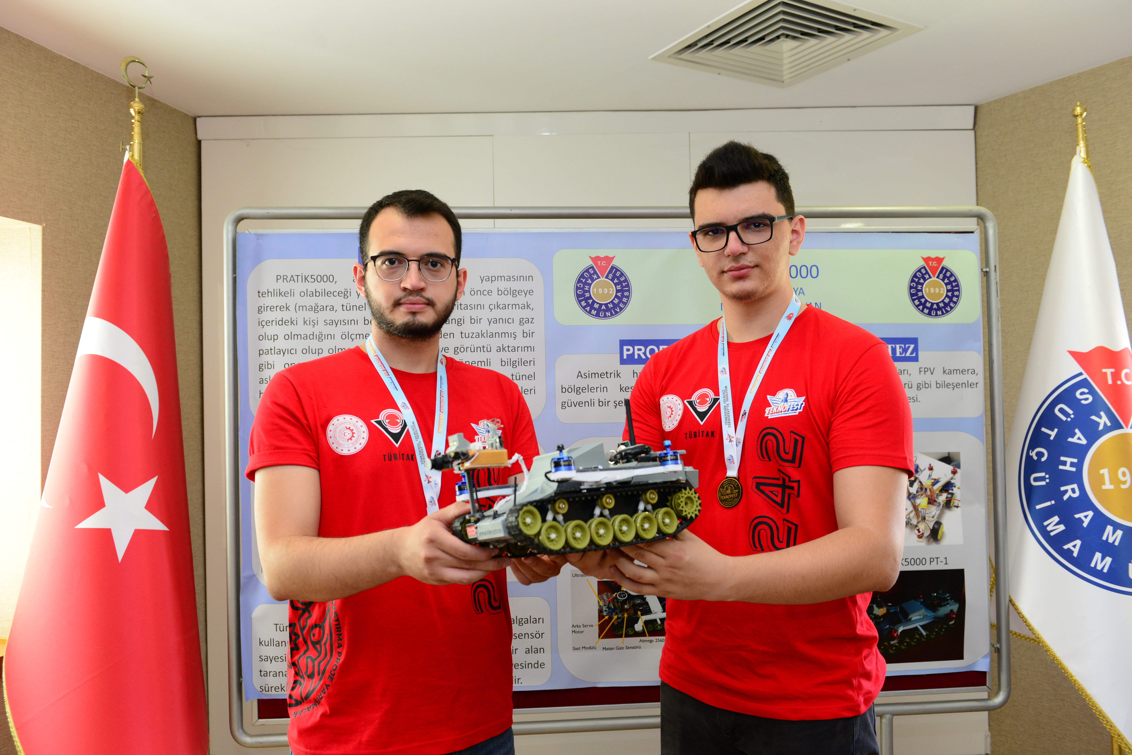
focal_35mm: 29
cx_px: 566
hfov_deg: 63.7
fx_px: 912
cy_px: 378
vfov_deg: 45.0
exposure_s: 1/80
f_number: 5
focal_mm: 29
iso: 1250
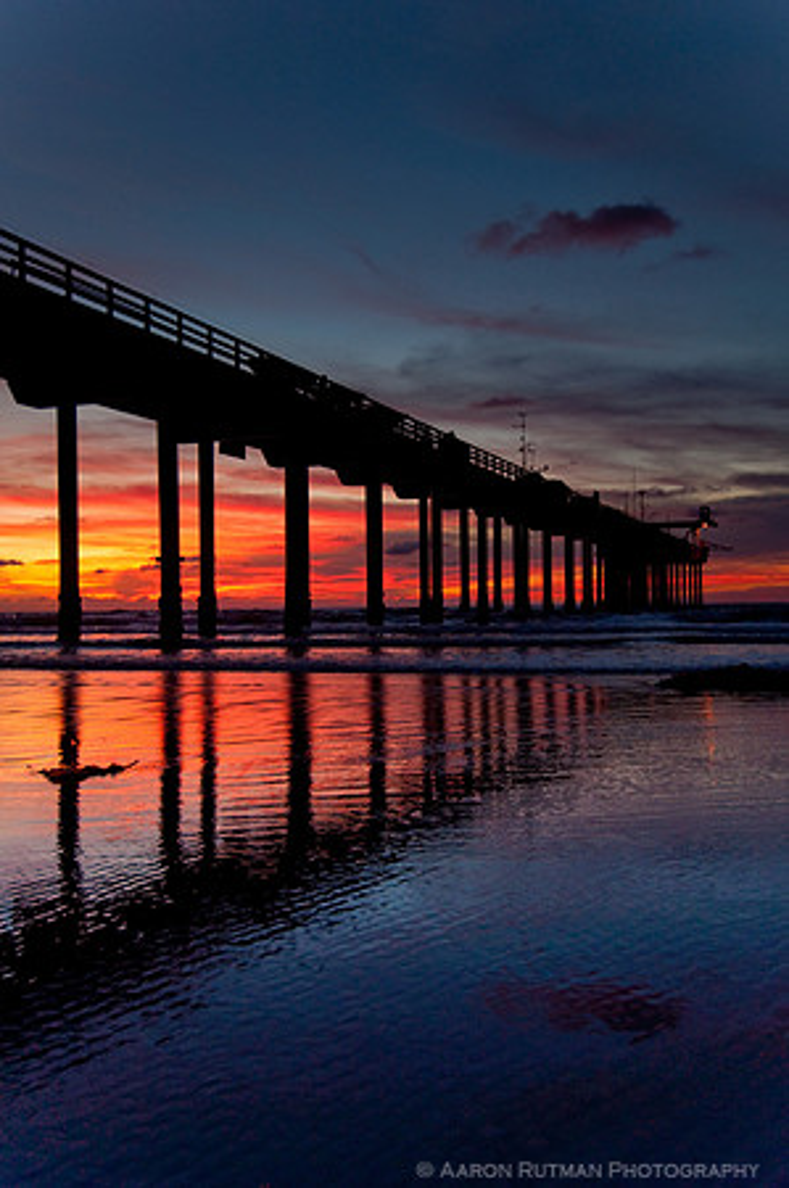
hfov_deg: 43.5
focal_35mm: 30
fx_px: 988
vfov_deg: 62.0
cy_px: 594
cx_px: 394
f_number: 4
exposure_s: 1/40
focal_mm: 20
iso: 200
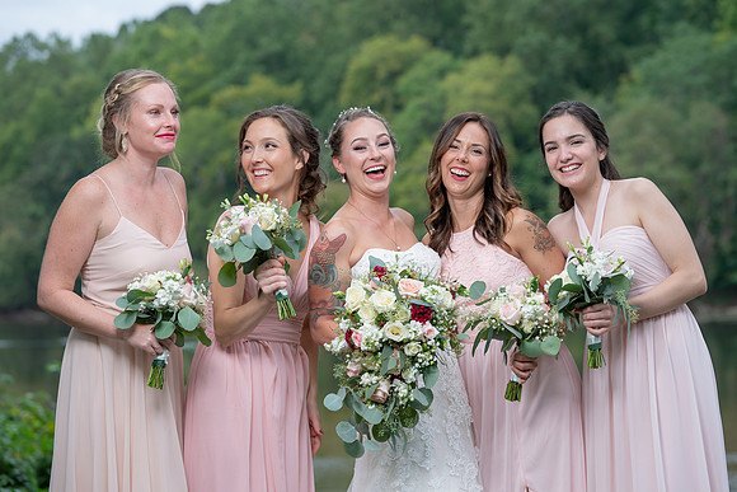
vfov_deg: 13.6
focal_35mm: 101
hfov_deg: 20.3
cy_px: 237
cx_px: 382
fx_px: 2063
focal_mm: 96
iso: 100
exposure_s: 1/250
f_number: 4
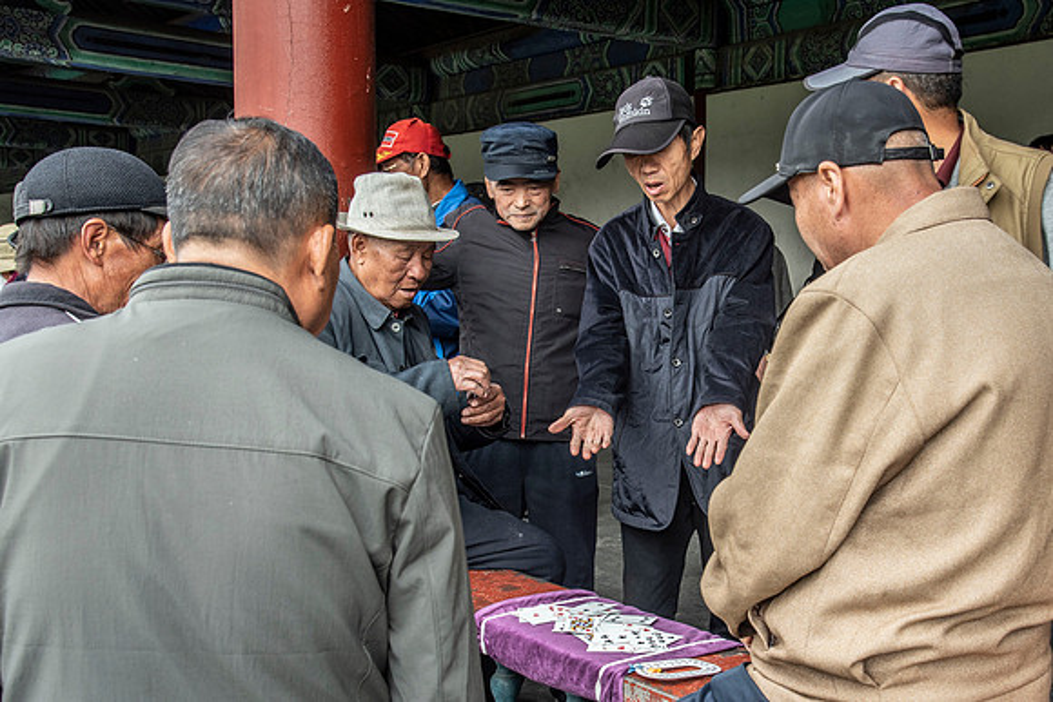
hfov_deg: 44.8
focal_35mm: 43
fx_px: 1267
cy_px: 435
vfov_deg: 30.9
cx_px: 651
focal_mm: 35
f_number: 7.1
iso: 200
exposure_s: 1/160
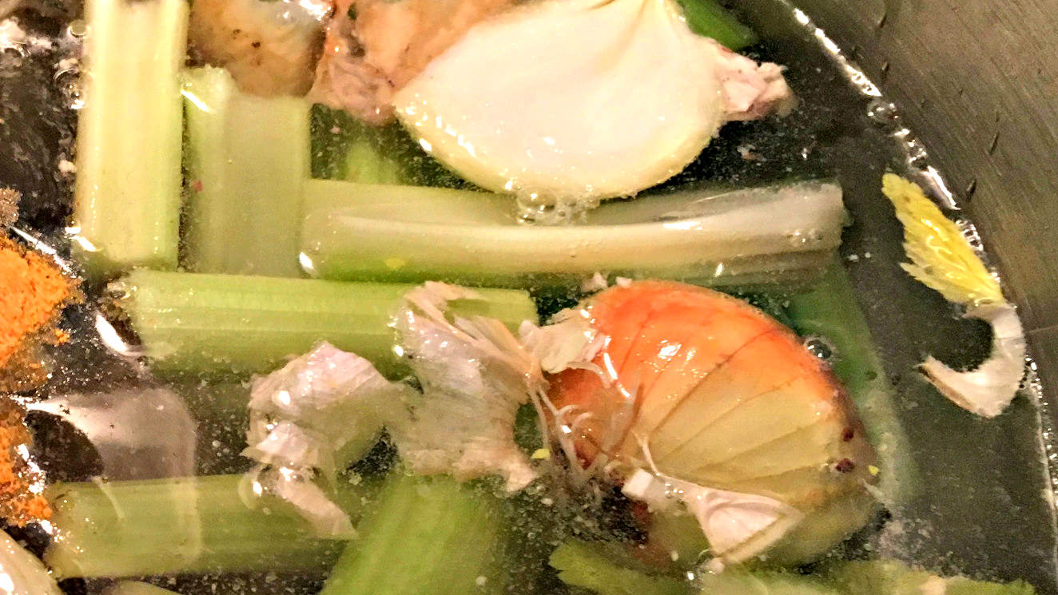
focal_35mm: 63
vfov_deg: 19.0
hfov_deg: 31.9
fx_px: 1768
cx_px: 134
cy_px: 431
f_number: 2.2
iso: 125
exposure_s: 1/30
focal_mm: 4.15
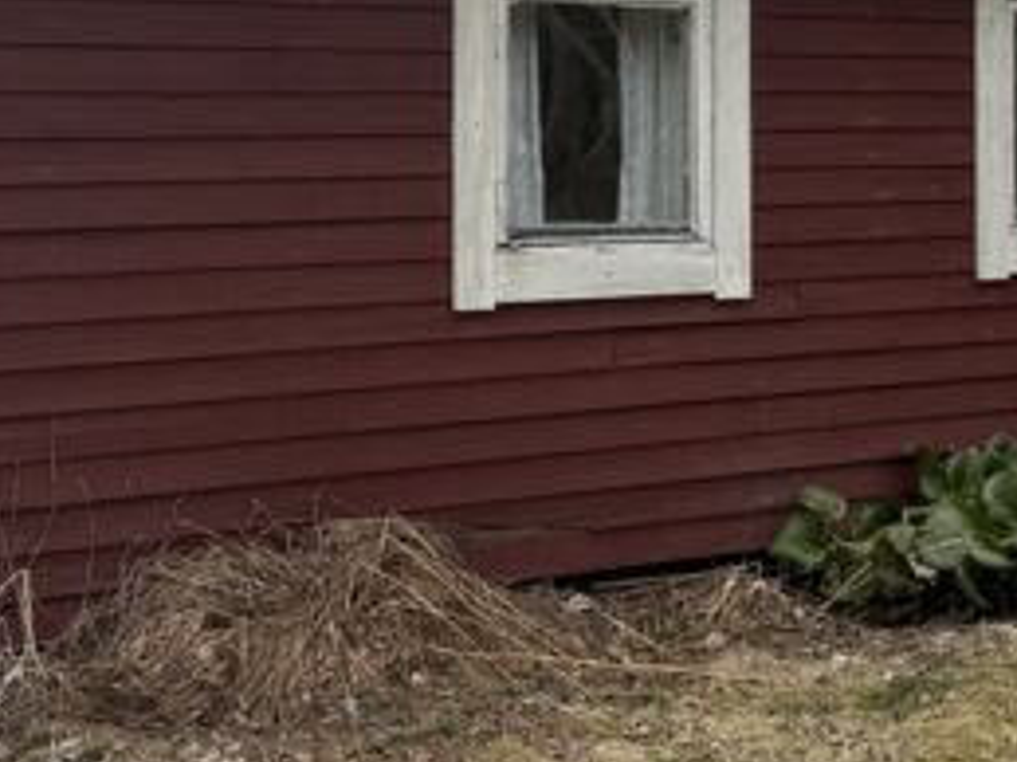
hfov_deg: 22.0
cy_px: 185
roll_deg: -0.8
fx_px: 2614
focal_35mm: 89
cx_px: 648
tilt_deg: +0.4
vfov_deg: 16.5
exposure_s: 1/2232
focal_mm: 6.76
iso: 100
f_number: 1.78
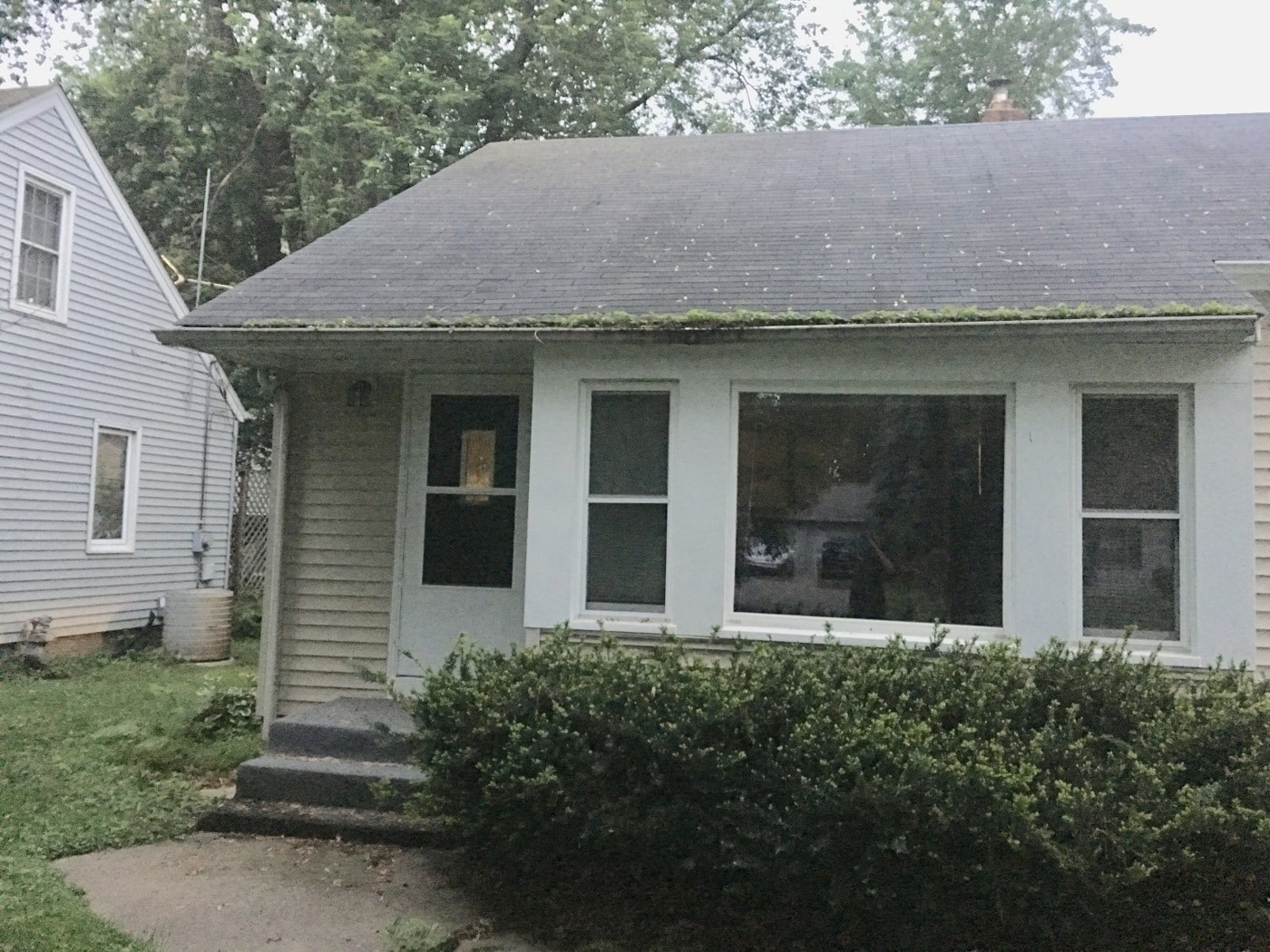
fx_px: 1064
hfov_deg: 61.7
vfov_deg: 48.2
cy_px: 476
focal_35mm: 29
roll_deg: -2.0
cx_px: 635
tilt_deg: +4.3
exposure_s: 1/4
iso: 320
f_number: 2.2
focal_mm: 4.15
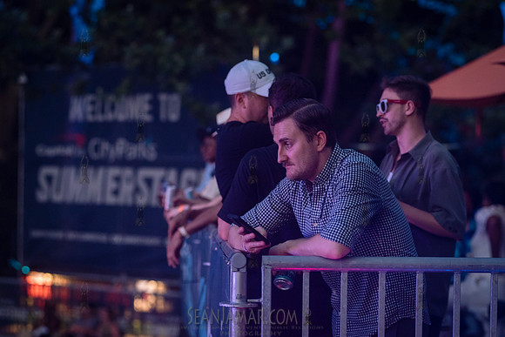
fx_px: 1782
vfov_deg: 10.8
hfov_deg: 16.1
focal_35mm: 127
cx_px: 269
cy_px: 170
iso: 4000
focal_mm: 112
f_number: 3.5
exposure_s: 1/160
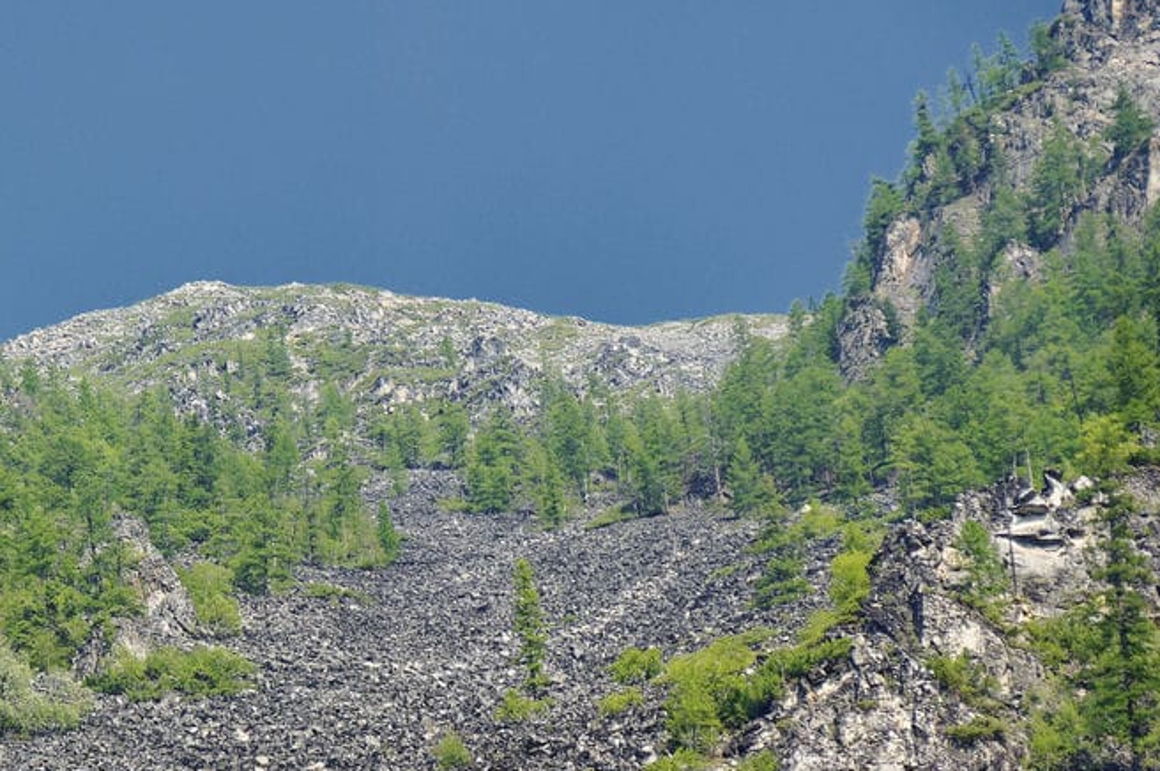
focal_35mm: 259
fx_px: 8337
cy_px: 431
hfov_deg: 8.0
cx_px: 373
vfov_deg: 5.3
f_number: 6
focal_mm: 170
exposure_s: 1/125
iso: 200
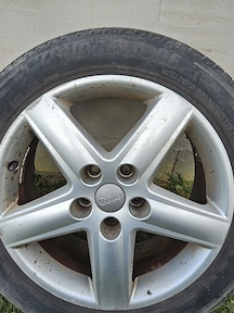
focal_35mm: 32
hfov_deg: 44.1
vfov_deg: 56.8
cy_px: 145
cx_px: 108
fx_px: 288
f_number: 1.8
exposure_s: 1/303
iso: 25
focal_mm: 5.4
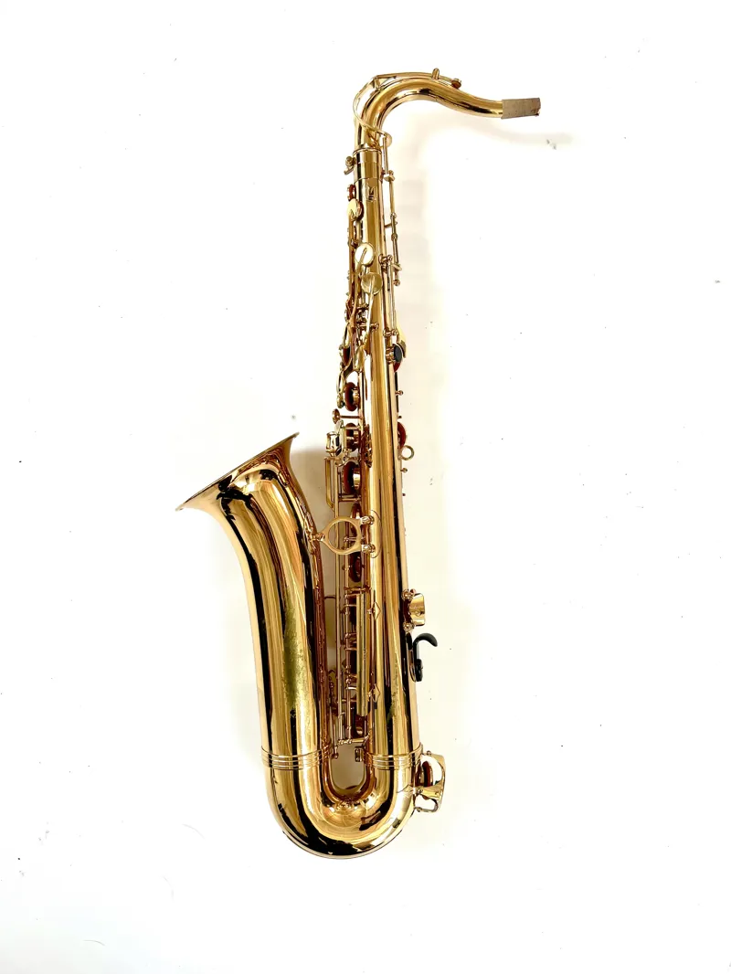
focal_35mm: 26
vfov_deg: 67.3
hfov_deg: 53.1
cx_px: 366
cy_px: 487
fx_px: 732
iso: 40
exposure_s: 1/284
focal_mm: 5.7
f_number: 1.5
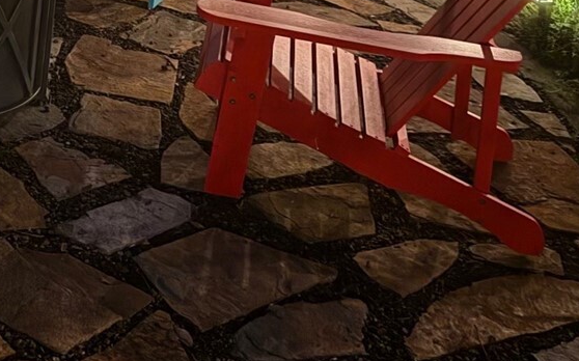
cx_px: -80
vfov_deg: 16.5
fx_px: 1151
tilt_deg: -15.9
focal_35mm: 73
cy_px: -157
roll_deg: -3.8
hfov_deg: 25.8
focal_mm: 6.76
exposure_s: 1/9
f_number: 1.78
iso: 1250
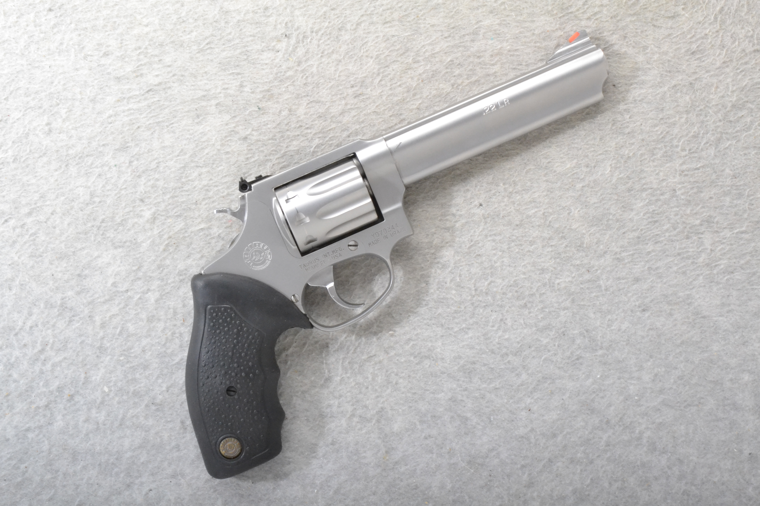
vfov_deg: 25.1
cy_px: 253
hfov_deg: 36.9
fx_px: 1140
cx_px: 380
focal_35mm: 54
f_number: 20
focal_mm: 36
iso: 3200
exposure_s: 1/160
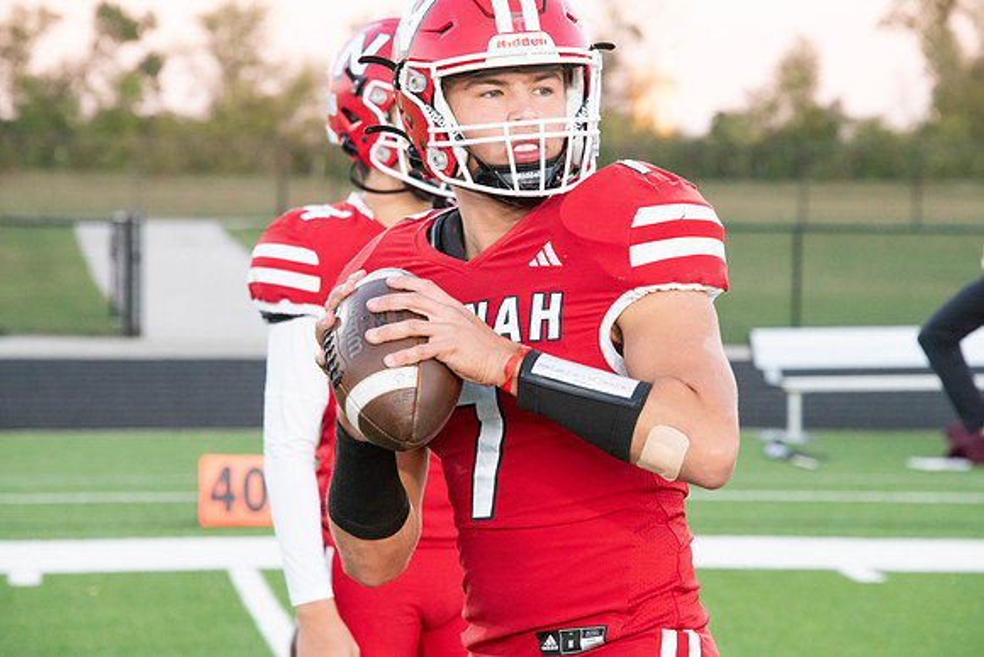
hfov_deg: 10.3
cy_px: 328
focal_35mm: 200
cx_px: 492
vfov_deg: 6.9
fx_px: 5468
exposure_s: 1/320
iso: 8000
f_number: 9
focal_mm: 200
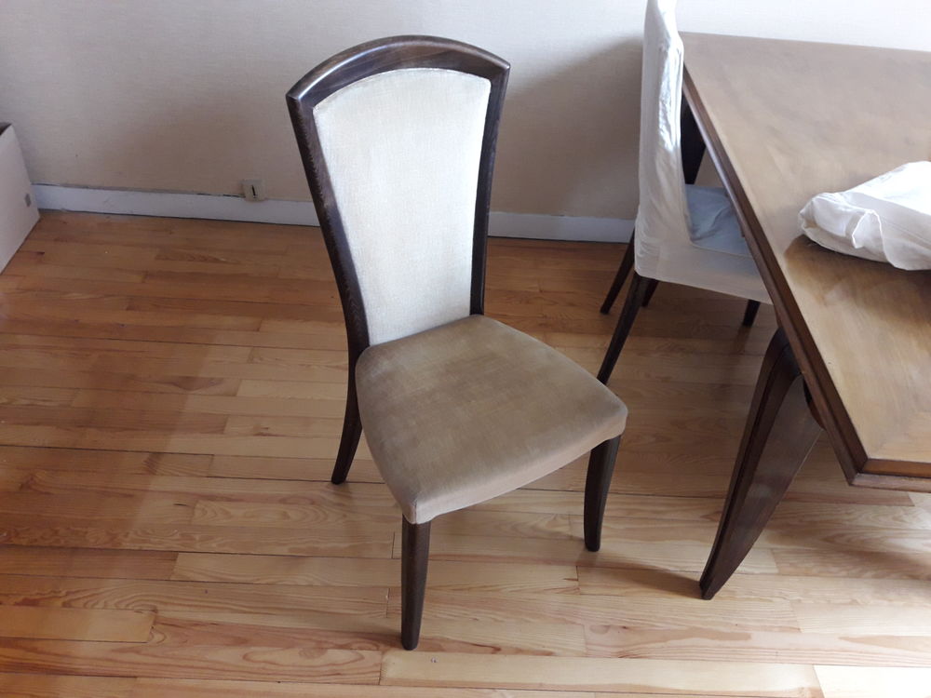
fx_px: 753
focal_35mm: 28
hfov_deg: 63.4
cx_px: 466
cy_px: 349
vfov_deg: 49.7
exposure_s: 1/17
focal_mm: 3.7
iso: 160
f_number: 1.9
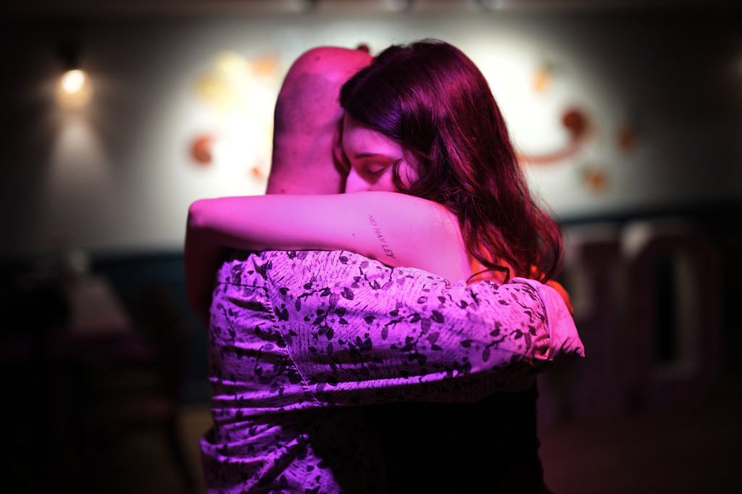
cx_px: 371
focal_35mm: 50
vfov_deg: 27.0
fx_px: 1030
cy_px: 247
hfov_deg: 39.6
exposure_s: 1/400
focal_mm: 50
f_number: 1.4
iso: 1250
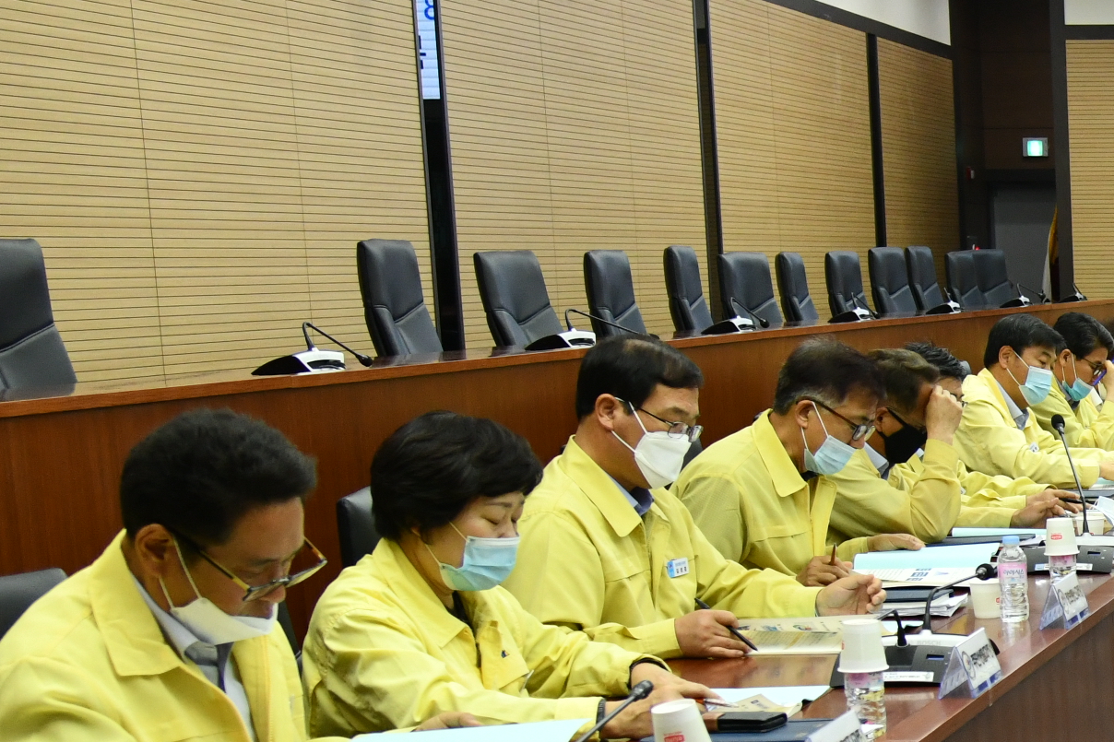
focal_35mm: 82
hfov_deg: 21.3
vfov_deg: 16.4
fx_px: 2537
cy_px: 711
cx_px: 1610
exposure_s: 1/250
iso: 1000
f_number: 4
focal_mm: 24
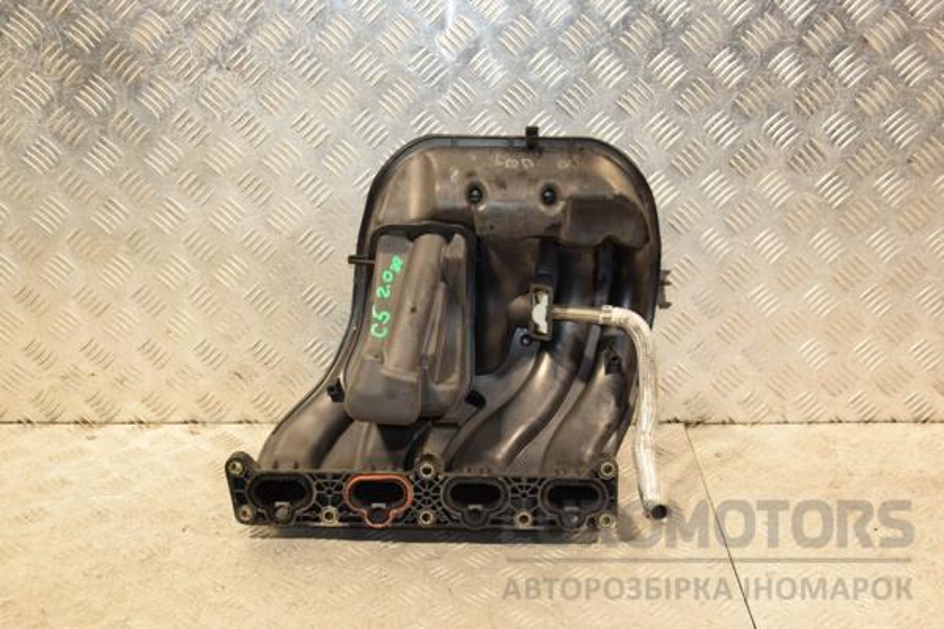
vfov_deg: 28.1
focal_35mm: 48
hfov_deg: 41.1
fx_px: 1259
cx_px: 472
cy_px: 314
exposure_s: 1/125
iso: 800
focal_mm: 32
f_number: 5
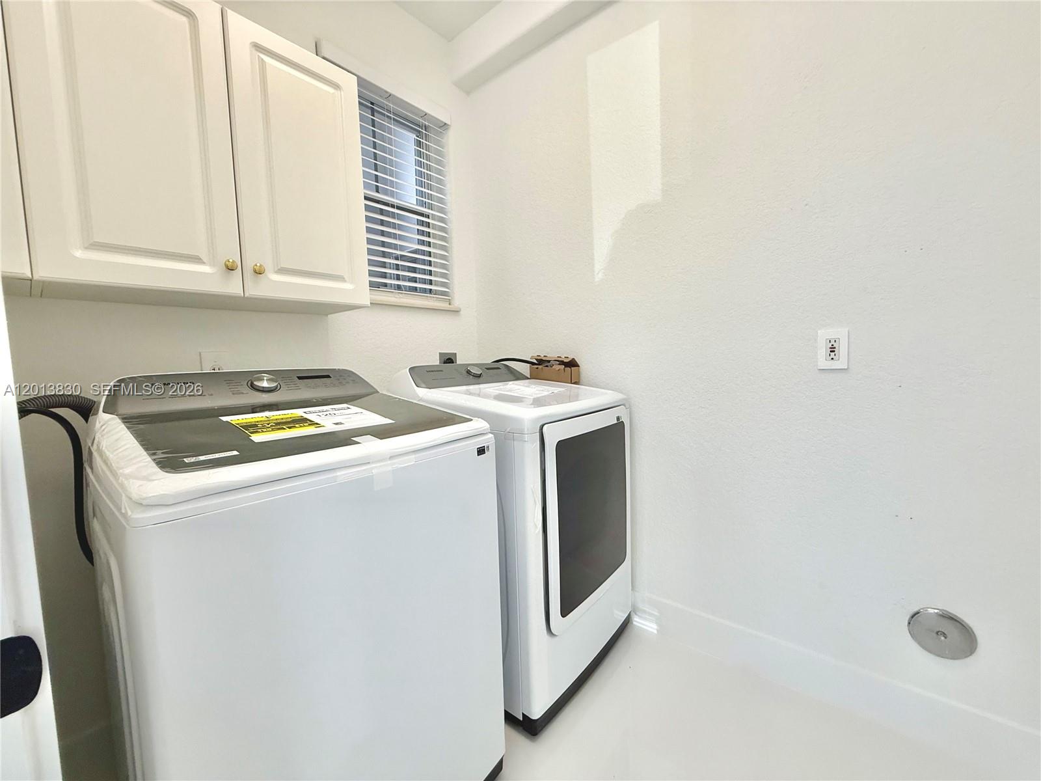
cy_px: 390
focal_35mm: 14
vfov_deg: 85.7
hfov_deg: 102.1
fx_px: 421
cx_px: 520
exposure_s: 1/120
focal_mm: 2.22
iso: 160
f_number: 2.2
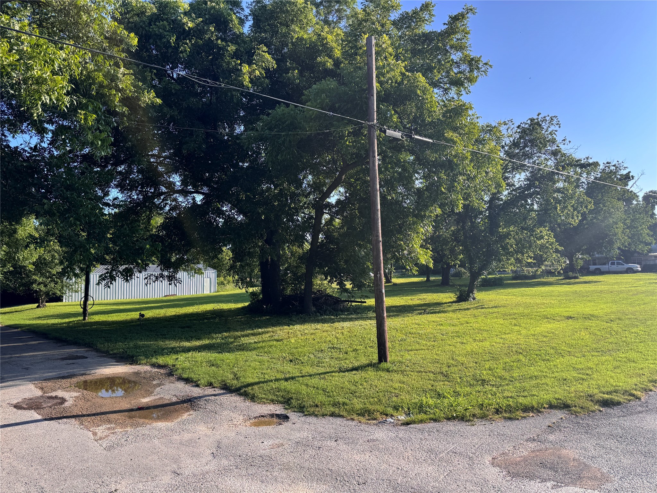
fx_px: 456
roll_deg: +0.9
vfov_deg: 56.8
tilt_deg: +2.4
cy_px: 246
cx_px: 328
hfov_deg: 71.6
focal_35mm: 24
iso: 80
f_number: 1.78
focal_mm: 6.76
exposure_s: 1/1637
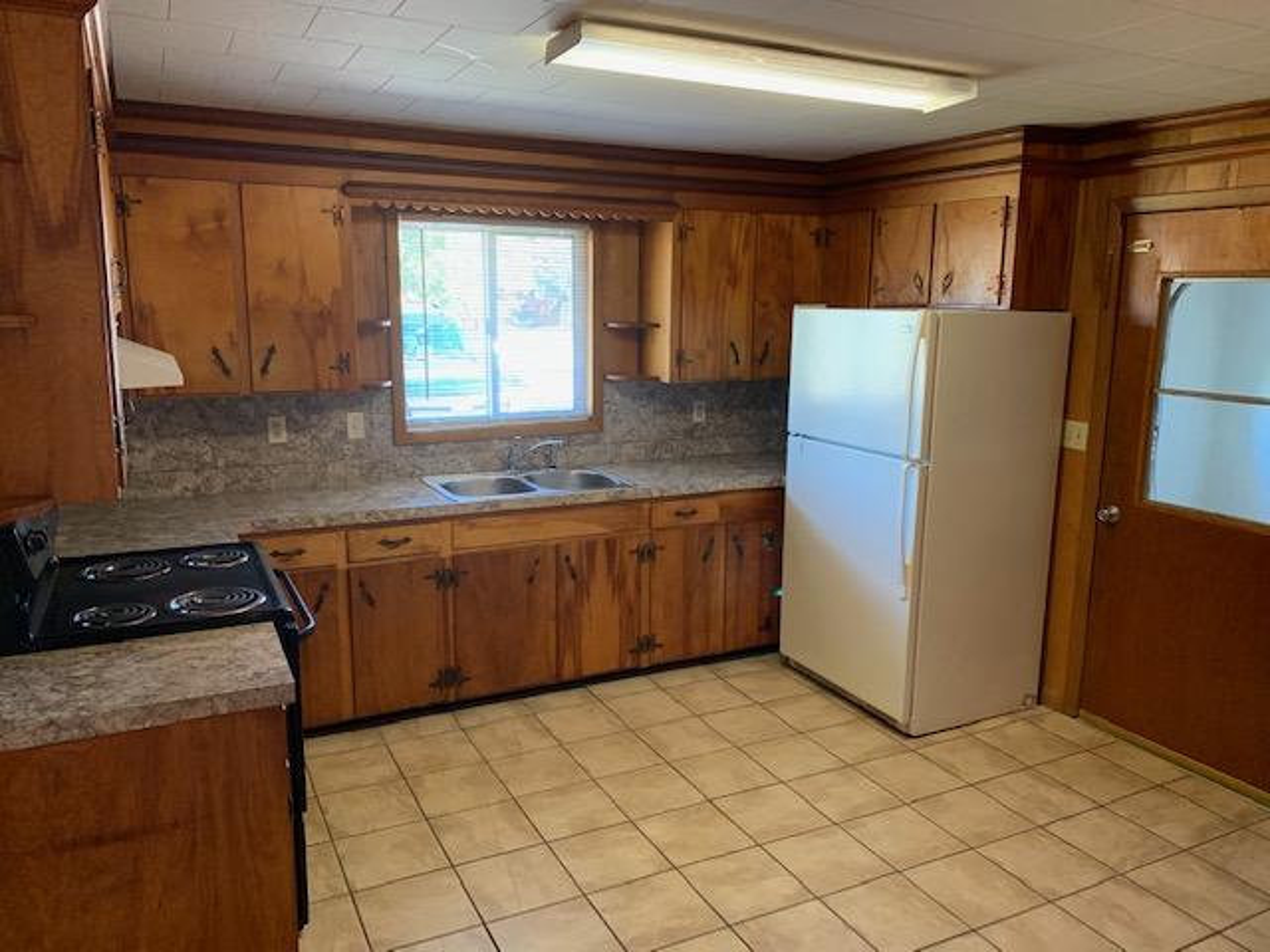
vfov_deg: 53.1
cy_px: 476
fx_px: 954
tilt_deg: -10.9
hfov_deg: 67.3
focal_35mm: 26
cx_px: 635
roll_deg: -1.4
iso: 320
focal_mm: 4.25
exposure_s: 1/60
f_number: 1.8
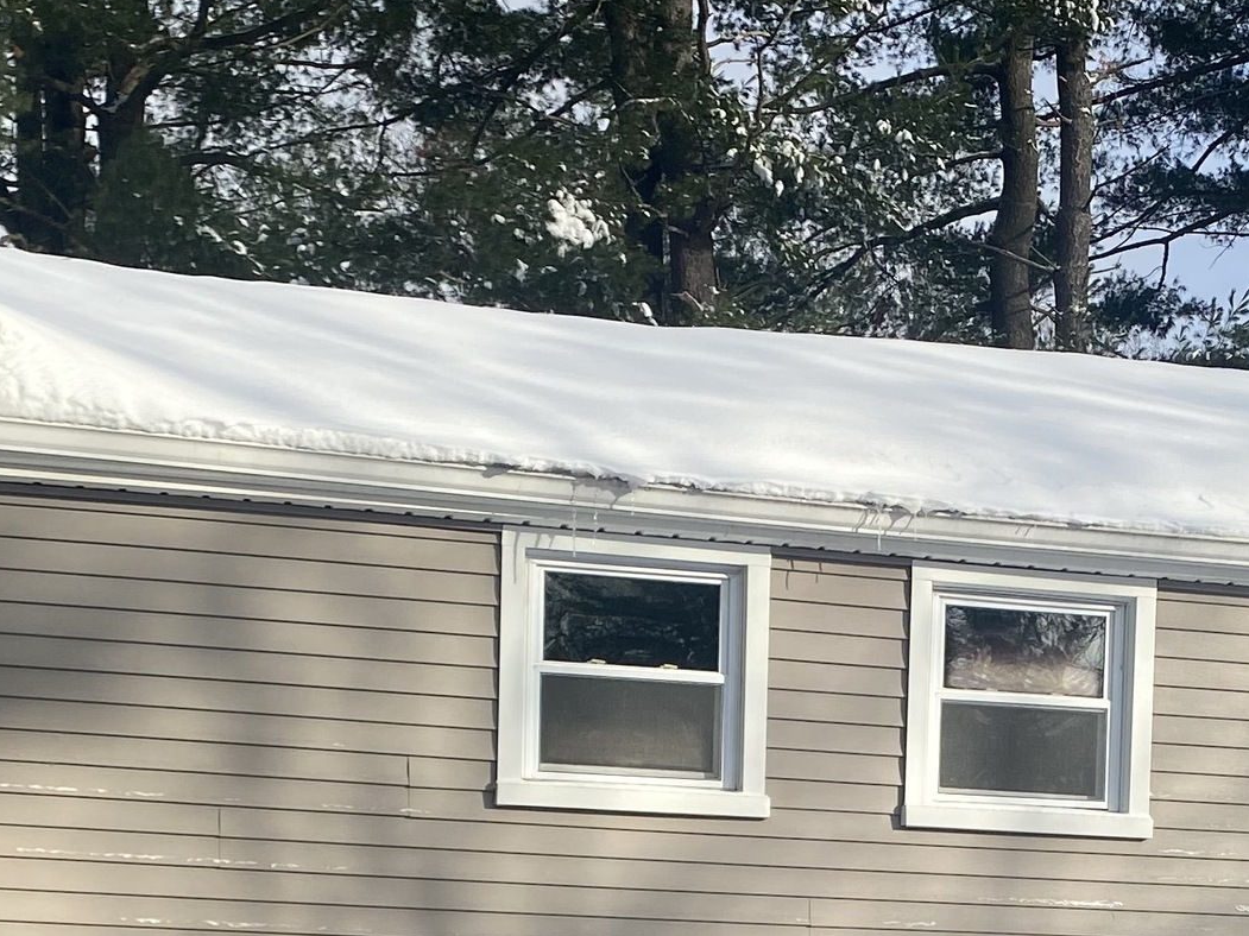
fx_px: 2742
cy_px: 1109
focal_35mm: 76
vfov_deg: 18.4
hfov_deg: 25.5
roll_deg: -0.3
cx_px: 844
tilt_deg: +0.2
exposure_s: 1/2141
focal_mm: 4.25
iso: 32
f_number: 1.8
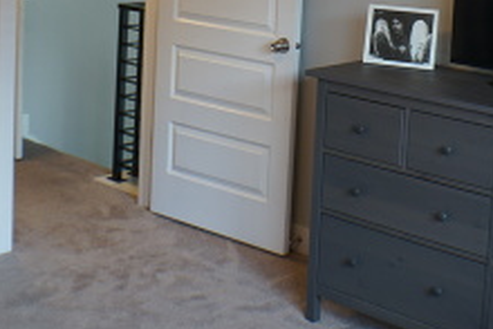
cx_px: 298
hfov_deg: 21.9
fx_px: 1274
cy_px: -45
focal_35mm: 93
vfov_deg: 14.4
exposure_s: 1/20
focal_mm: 32
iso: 200
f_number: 4
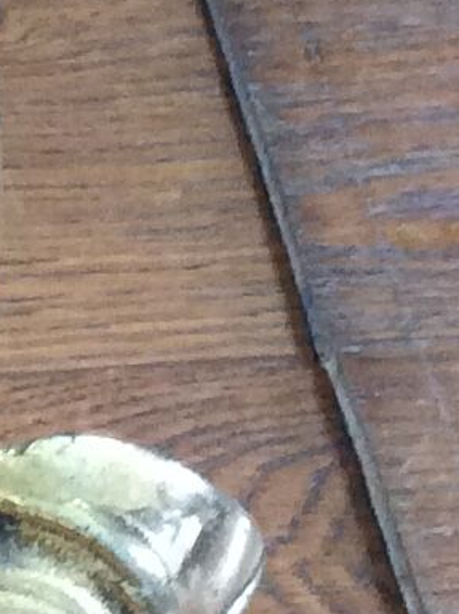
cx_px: -539
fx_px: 3827
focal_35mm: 216
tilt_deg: -48.1
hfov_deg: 6.6
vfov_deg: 9.2
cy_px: 321
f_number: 2.4
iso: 160
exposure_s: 1/25
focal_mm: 3.3
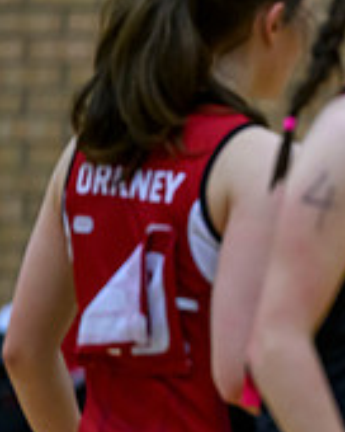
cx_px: 705
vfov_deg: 3.0
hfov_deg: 2.4
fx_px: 8194
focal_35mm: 642
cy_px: 321
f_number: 3.2
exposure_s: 1/800
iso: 4000
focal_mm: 200
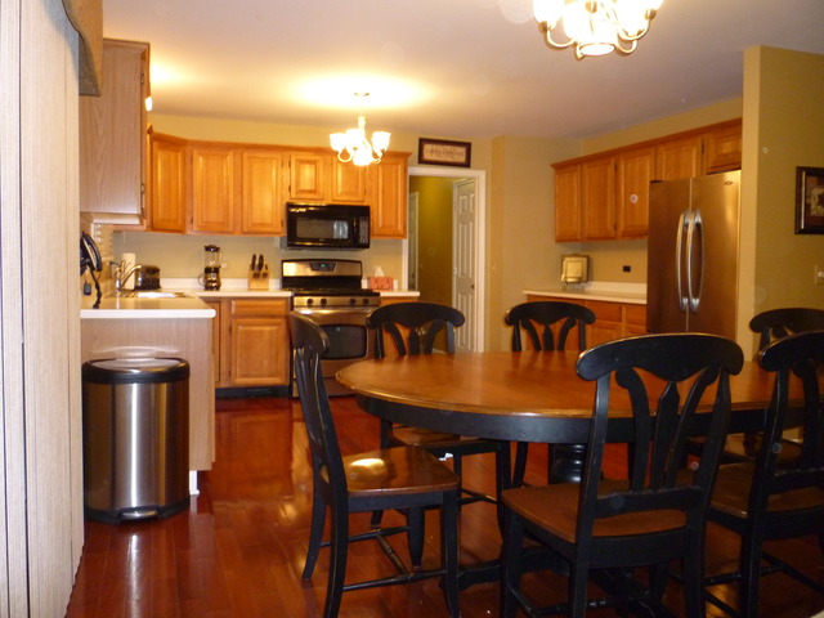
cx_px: 412
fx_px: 690
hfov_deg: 61.7
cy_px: 309
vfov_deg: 48.2
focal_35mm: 29
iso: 500
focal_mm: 5.2
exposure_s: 1/30
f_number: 3.3
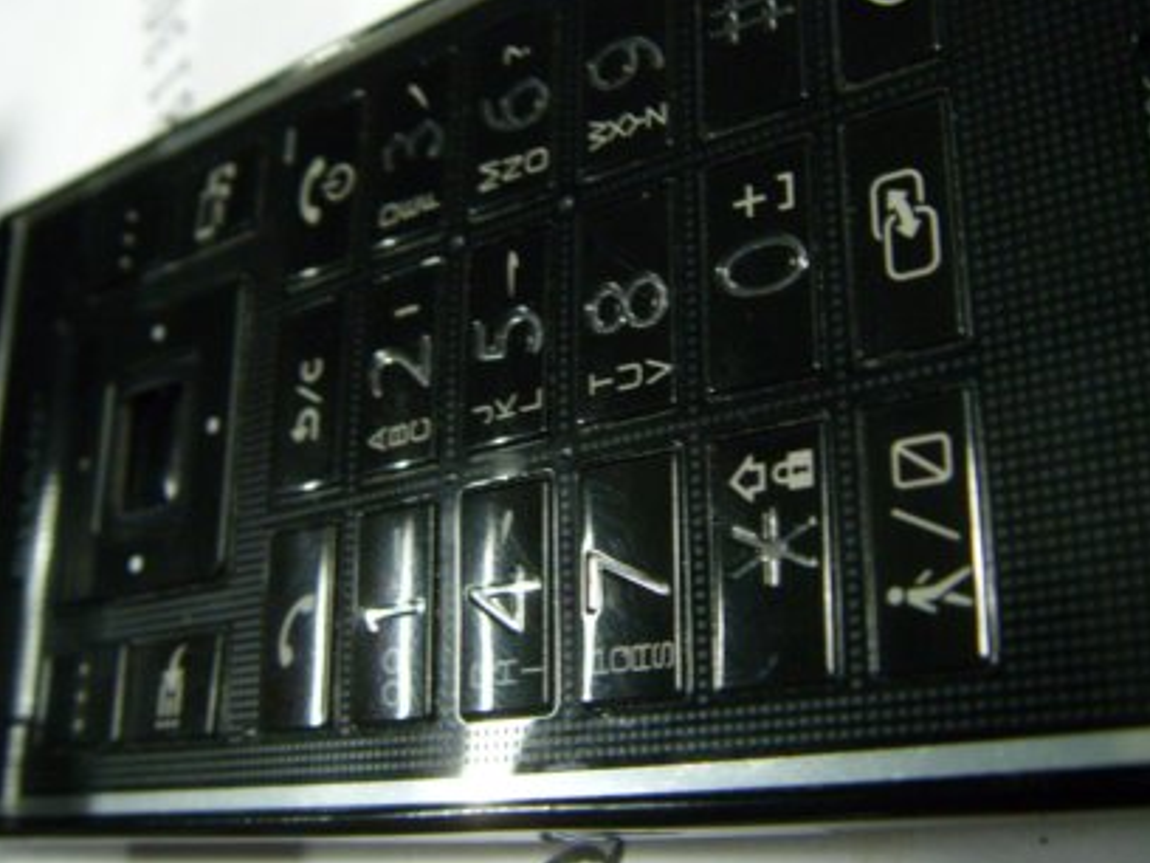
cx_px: 603
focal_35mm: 38
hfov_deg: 49.0
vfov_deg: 37.6
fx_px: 1262
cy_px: 368
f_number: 3.5
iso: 300
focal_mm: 6.3
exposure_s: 1/11
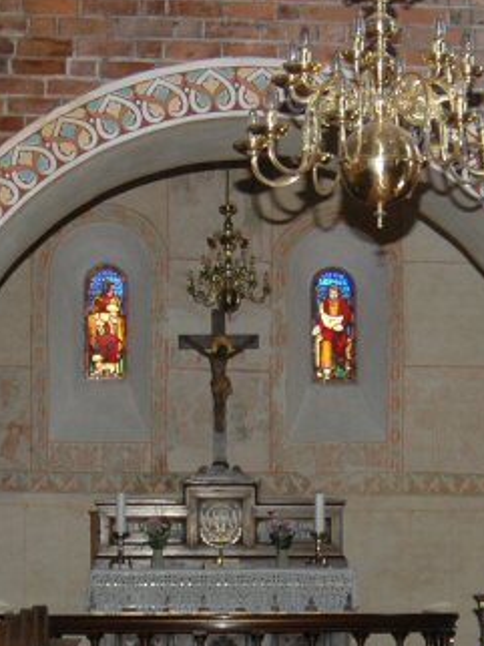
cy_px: 500
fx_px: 2109
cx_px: 191
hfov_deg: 13.1
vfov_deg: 17.3
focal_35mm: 113
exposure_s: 1/60
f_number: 4
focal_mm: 28
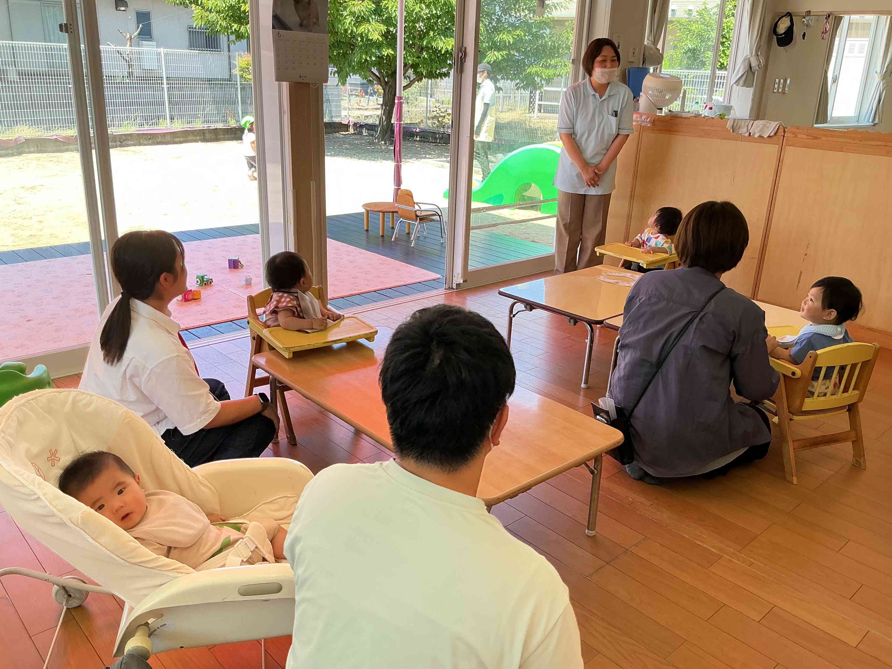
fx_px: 747
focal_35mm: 29
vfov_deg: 48.2
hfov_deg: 61.7
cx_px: 446
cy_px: 334
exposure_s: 1/138
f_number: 1.8
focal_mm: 3
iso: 16
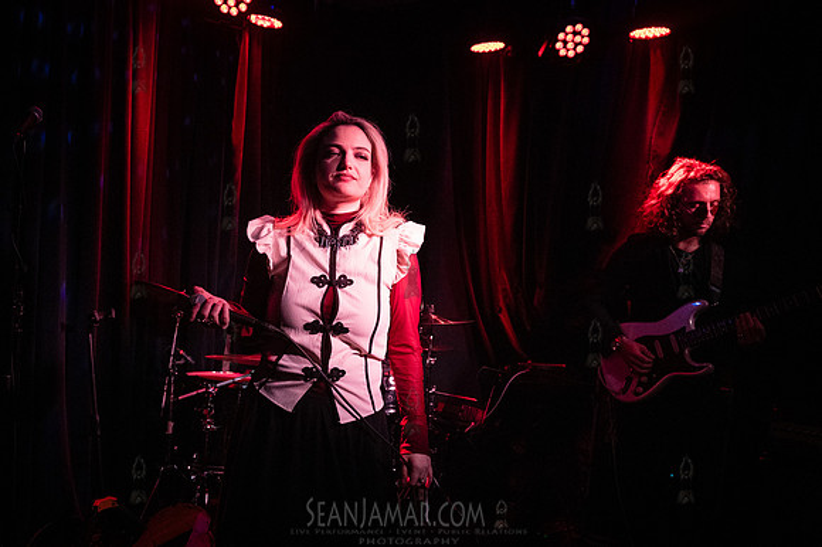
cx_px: 368
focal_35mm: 28
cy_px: 268
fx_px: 648
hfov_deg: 64.6
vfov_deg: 45.8
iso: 12800
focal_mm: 24
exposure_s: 1/320
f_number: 4
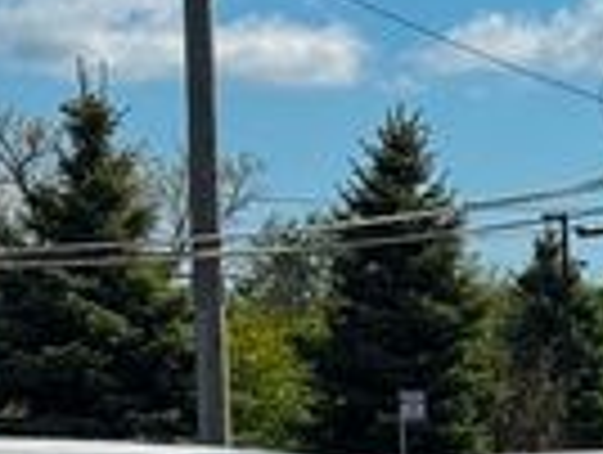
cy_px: 872
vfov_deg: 6.3
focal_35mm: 229
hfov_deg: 8.2
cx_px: 1174
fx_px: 3996
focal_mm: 6.76
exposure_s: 1/4608
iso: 64
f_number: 1.78
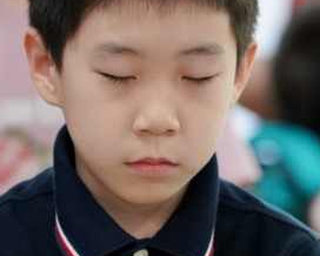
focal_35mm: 621
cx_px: 125
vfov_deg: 2.5
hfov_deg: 3.1
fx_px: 5886
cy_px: 170
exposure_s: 1/250
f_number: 4
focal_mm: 200
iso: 3200
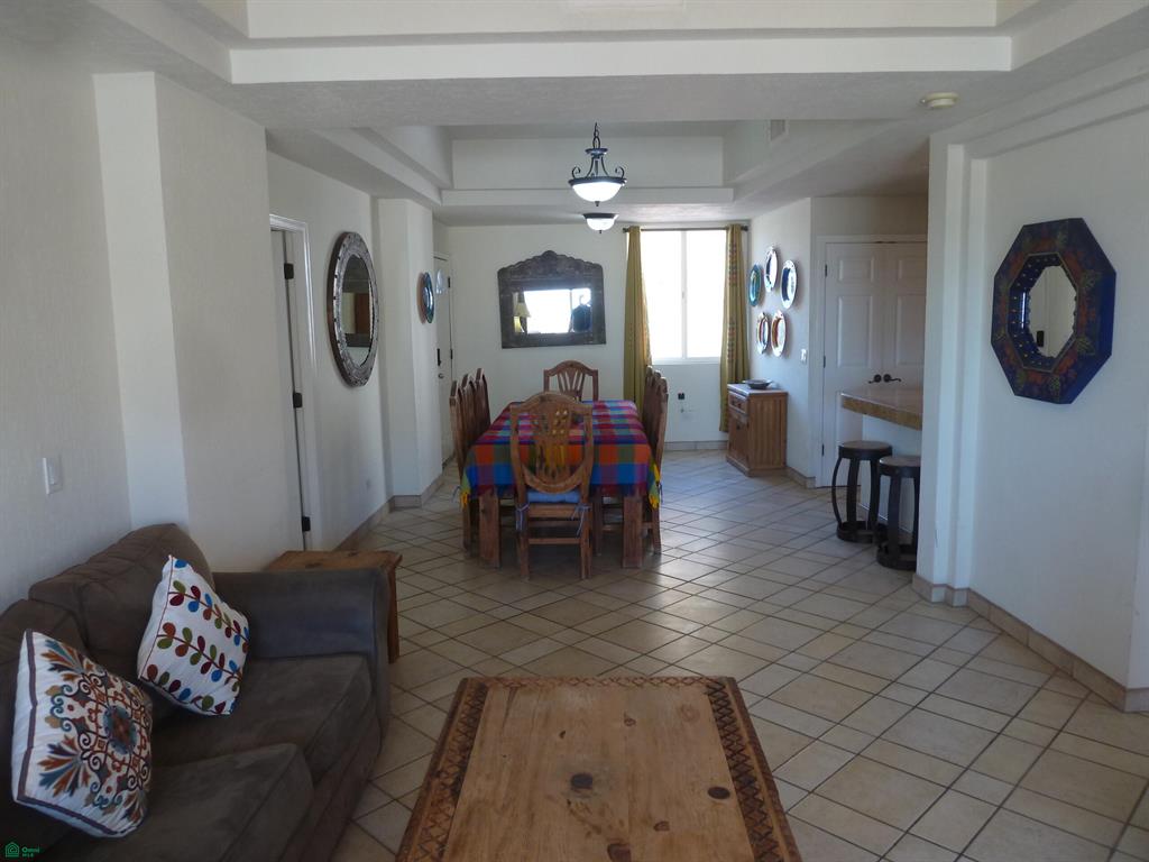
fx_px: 830
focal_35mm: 25
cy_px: 431
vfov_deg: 54.9
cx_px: 574
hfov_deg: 69.4
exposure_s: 1/30
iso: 100
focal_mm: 4.1
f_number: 3.3
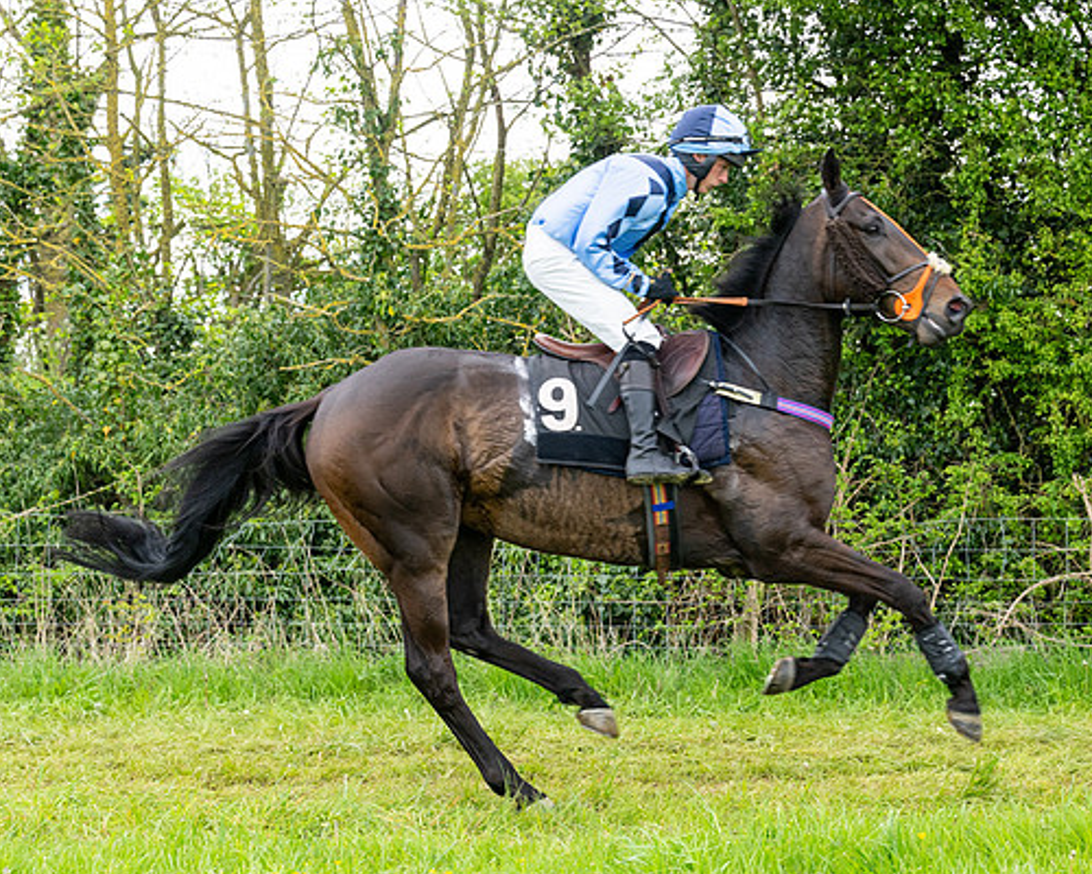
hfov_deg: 17.4
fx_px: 3555
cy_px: 480
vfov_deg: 14.0
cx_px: 445
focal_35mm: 110
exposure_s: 1/640
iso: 400
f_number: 5
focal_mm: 70
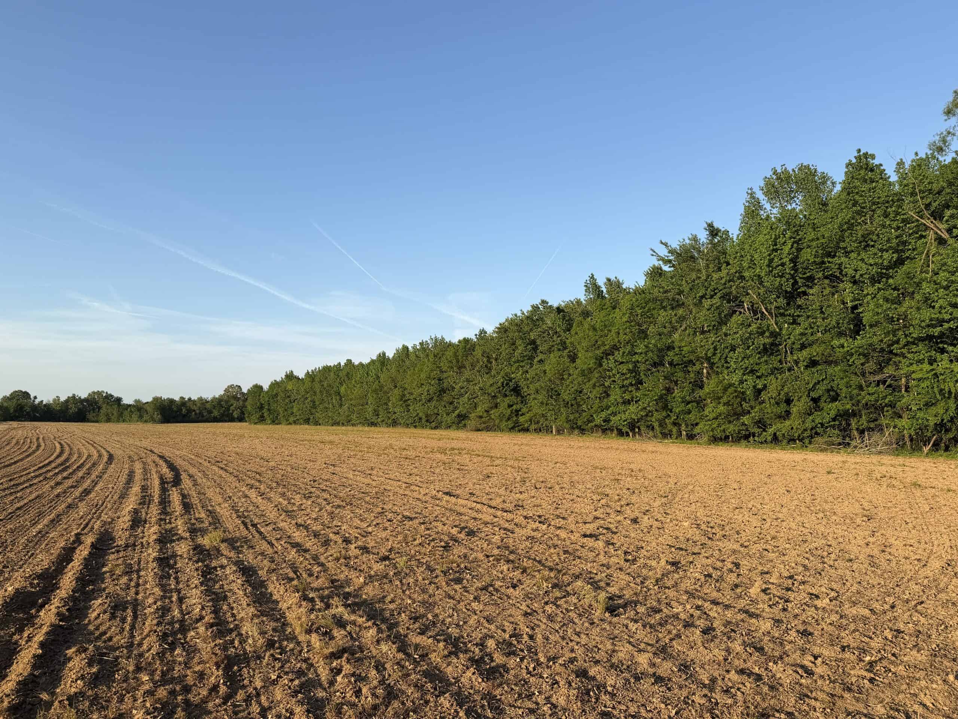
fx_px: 664
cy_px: 360
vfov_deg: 56.8
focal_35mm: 24
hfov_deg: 71.6
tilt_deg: +5.8
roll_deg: +0.4
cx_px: 479
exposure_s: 1/2907
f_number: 1.78
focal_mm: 6.76
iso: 80
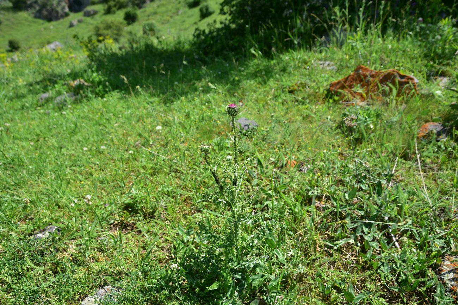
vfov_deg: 41.1
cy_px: 152
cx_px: 229
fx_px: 407
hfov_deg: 58.7
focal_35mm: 32
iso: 100
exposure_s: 1/125
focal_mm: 32
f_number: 9
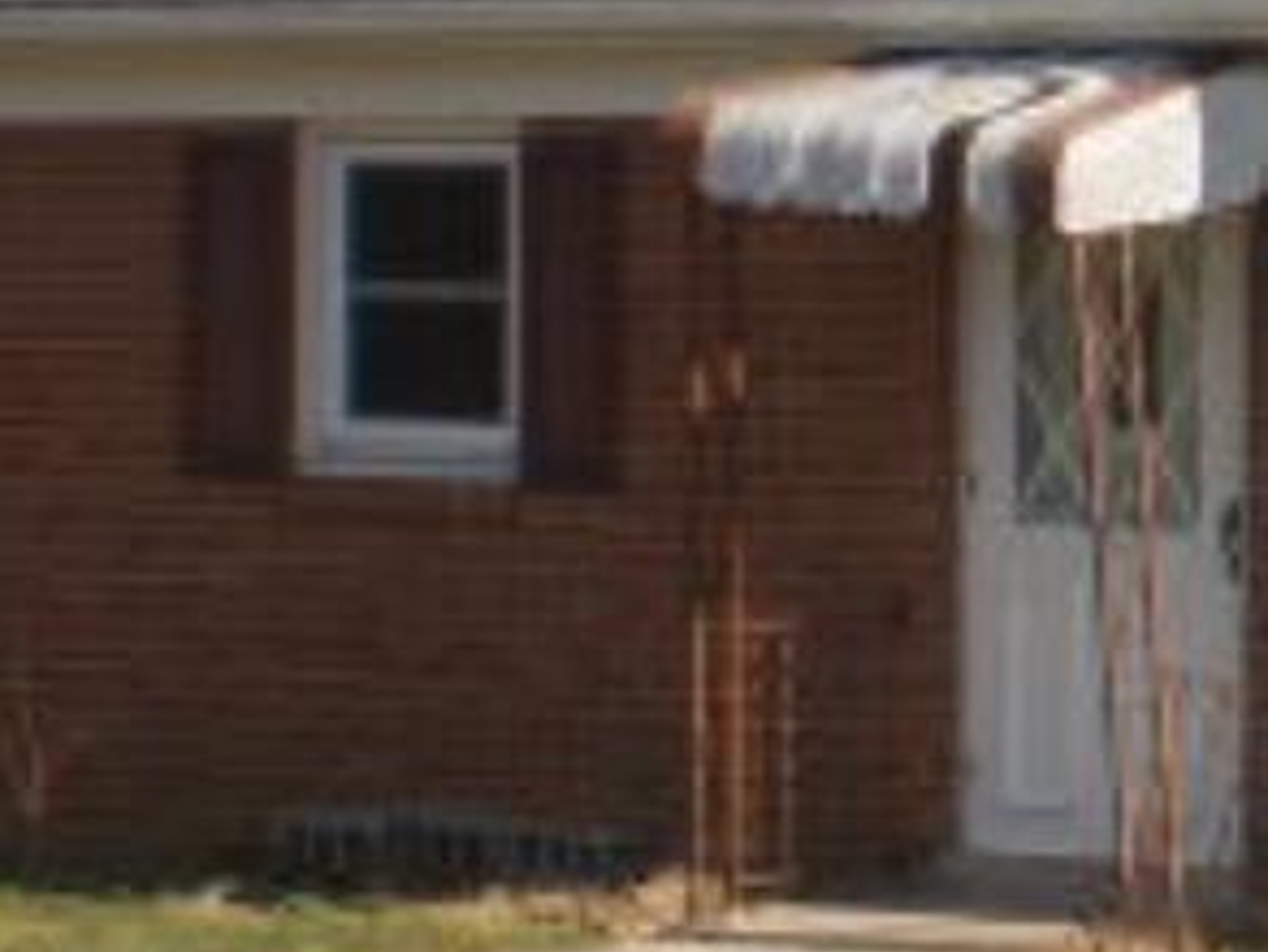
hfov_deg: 10.9
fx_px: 6486
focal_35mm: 177
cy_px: 320
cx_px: 1688
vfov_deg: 8.4
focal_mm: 6.3
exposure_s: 1/640
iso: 64
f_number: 4.6
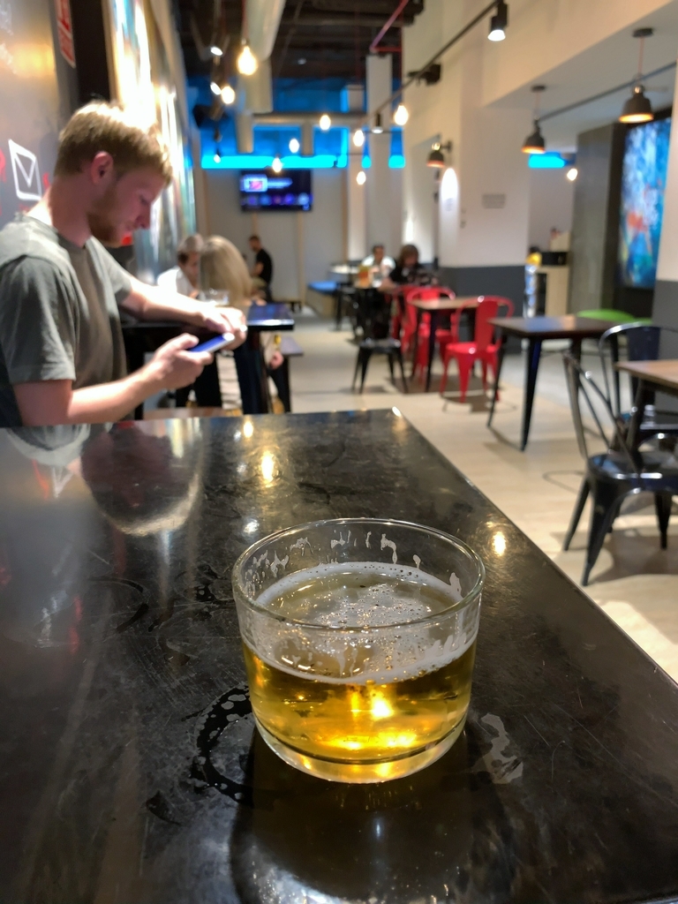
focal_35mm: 26
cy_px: 452
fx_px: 679
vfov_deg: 67.3
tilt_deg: -15.3
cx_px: 339
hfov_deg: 53.1
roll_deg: +1.7
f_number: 1.8
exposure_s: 1/30
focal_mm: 4.25
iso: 250
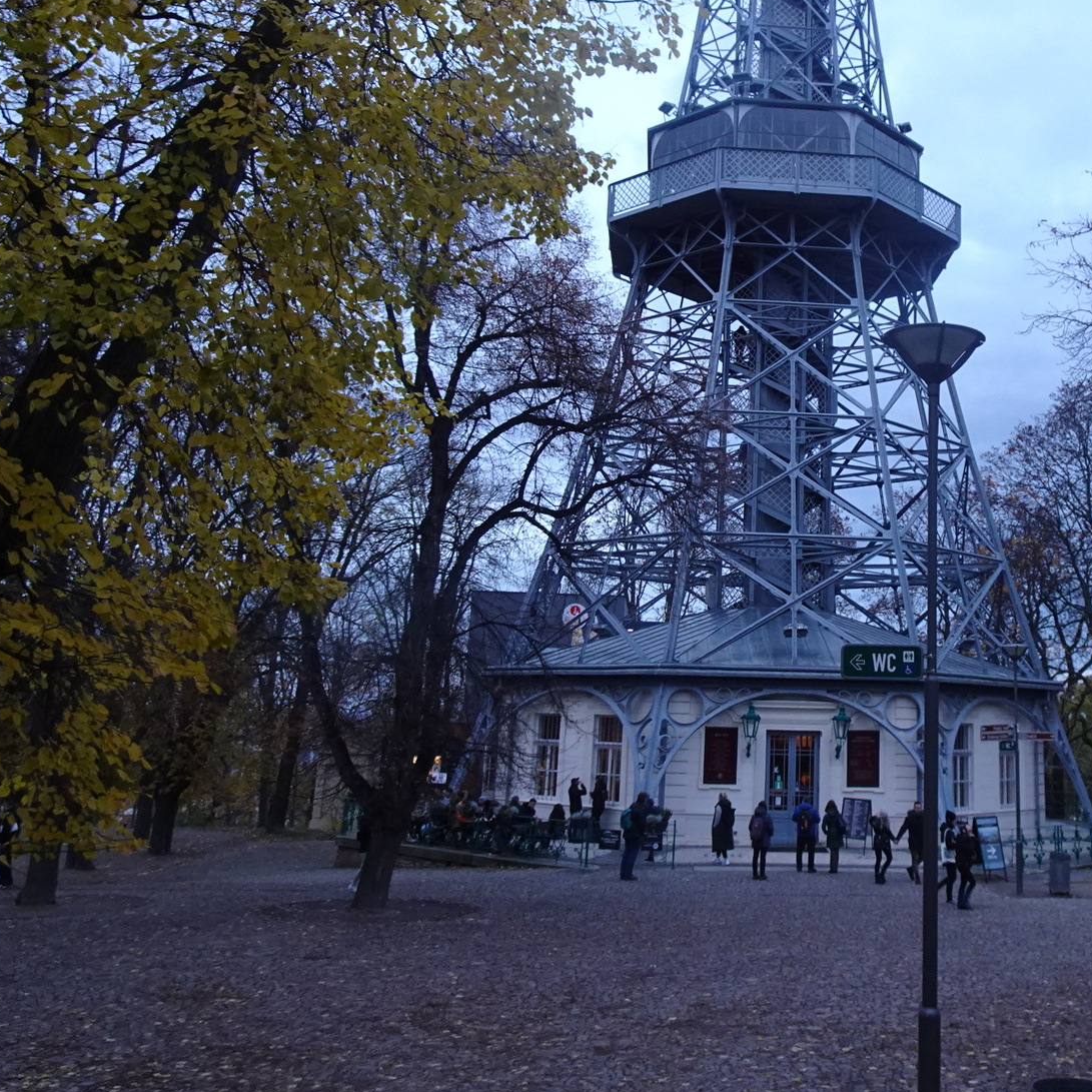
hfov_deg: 45.9
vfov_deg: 46.9
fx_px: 1249
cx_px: 790
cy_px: 435
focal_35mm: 35
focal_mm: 4.25
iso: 250
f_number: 3.5
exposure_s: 1/30
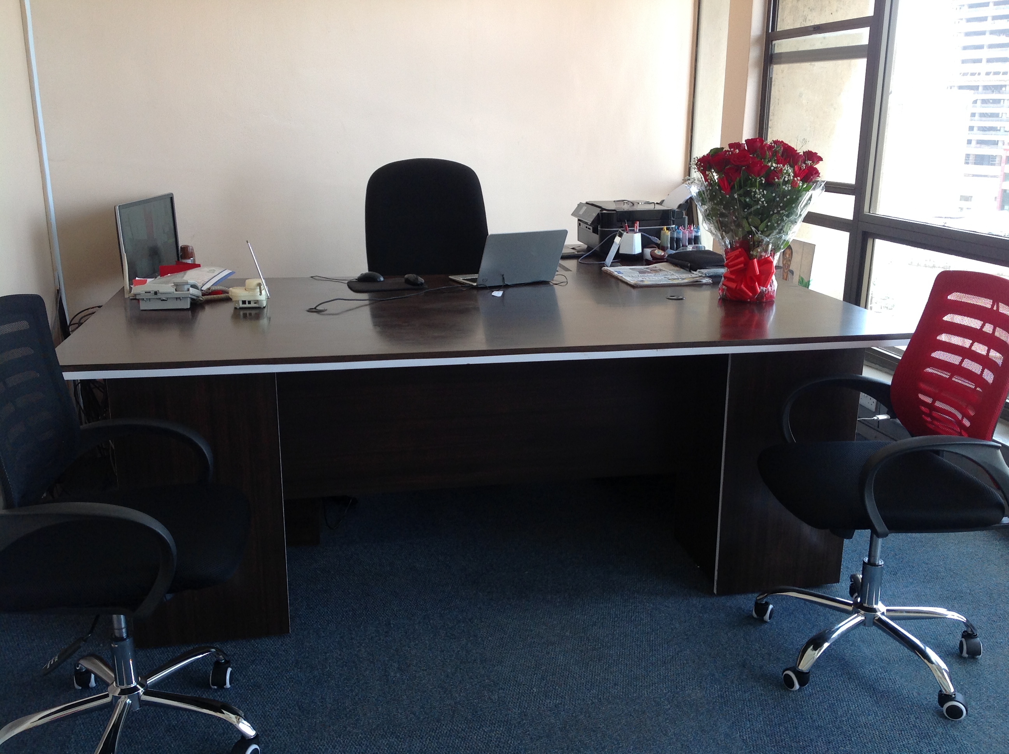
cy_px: 377
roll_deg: -0.3
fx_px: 1019
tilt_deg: -12.2
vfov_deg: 40.6
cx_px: 504
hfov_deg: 52.7
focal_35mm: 35
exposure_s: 1/120
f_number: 2.4
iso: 64
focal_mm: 4.28
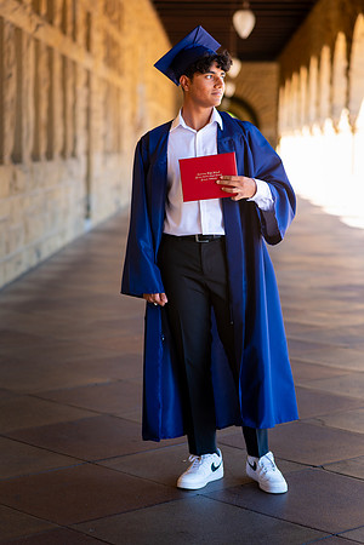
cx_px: 182
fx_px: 1289
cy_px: 272
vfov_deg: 23.9
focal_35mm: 85
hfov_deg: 16.1
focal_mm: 85
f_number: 2.8
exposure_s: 1/200
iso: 64
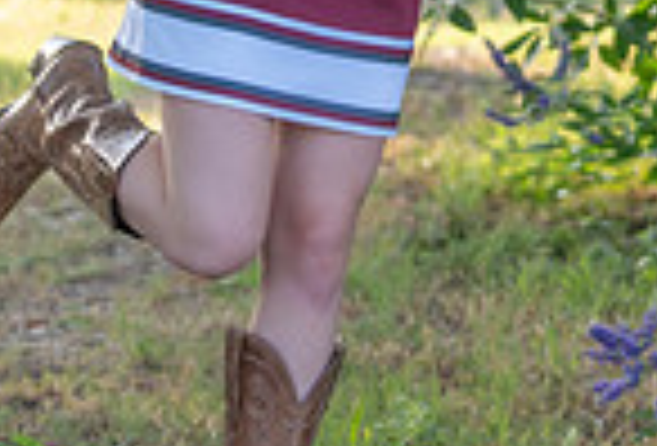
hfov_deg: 6.7
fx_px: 5577
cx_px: 258
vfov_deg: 4.6
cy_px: -132
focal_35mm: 304
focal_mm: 72
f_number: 2.8
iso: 250
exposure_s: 1/320
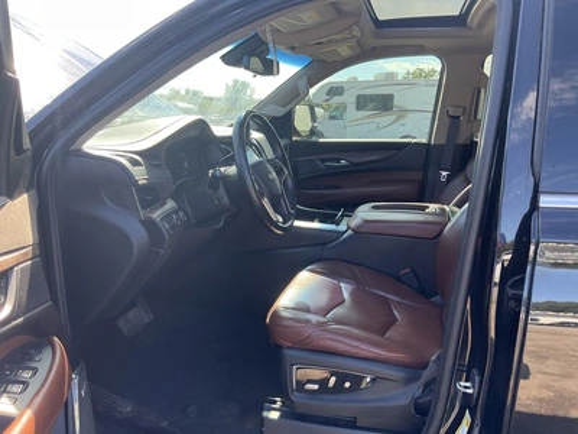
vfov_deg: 48.2
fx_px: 484
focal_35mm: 29
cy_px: 217
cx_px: 289
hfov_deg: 61.7
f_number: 1.8
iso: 32
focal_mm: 3
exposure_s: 1/172
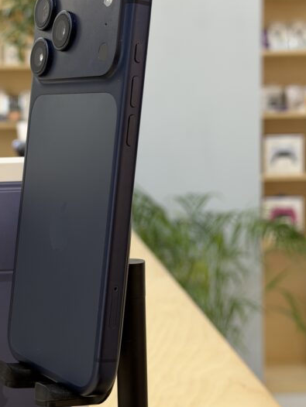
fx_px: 860
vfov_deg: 26.6
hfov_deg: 20.1
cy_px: 182
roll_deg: +0.2
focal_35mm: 73
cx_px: 102
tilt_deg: -3.4
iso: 100
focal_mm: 6.76
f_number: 1.78
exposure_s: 1/70
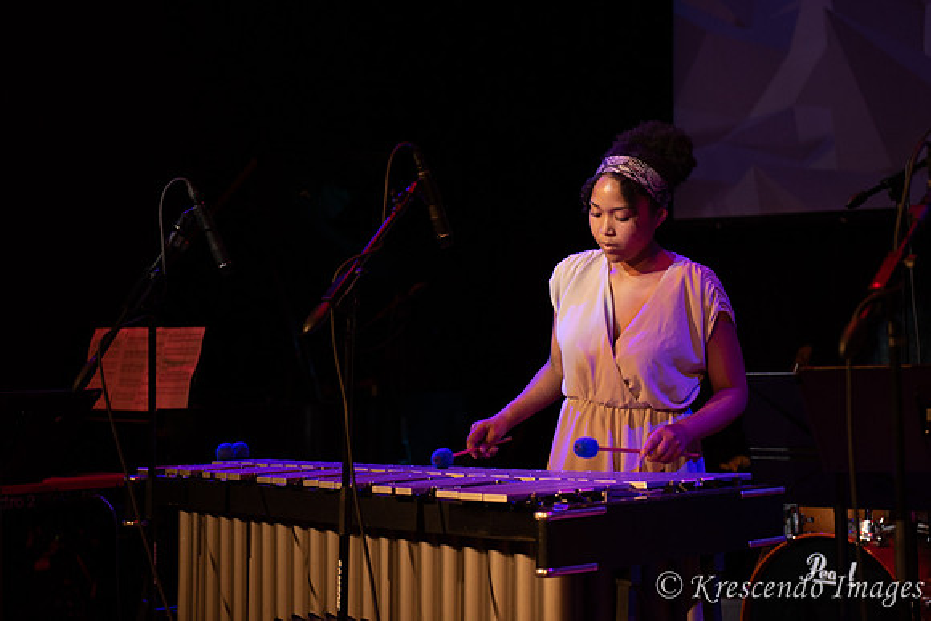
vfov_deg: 16.9
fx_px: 2092
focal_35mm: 81
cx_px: 453
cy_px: 262
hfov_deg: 25.1
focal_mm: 70
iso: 1600
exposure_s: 1/125
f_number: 2.8
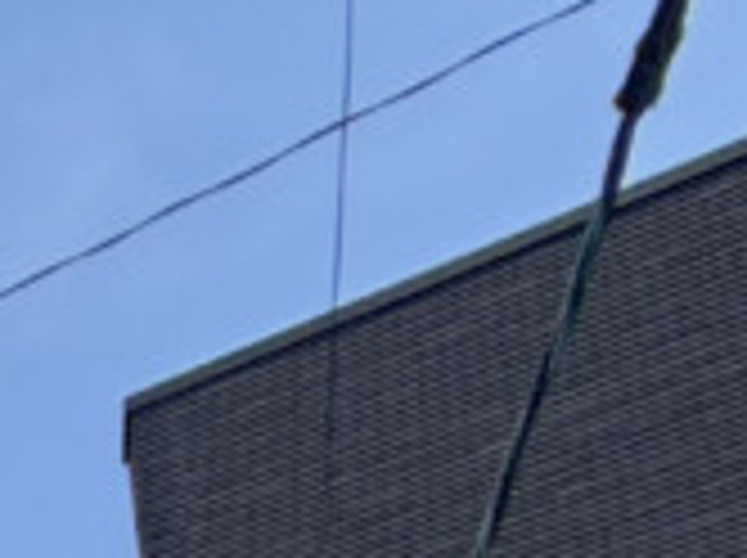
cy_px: 2115
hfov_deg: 8.9
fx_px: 2327
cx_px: -2052
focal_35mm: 108
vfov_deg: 8.5
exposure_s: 1/770
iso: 25
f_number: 2.2
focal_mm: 2.22
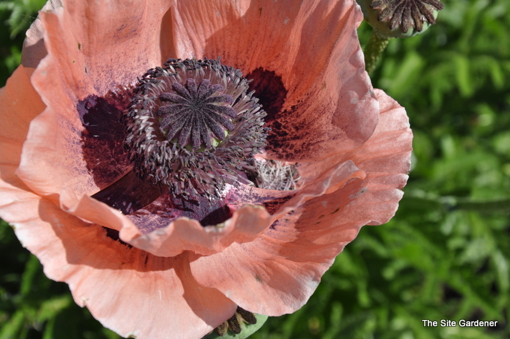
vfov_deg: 15.7
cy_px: 170
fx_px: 1231
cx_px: 255
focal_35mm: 87
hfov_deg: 23.4
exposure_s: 1/350
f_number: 9.5
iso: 200
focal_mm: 58
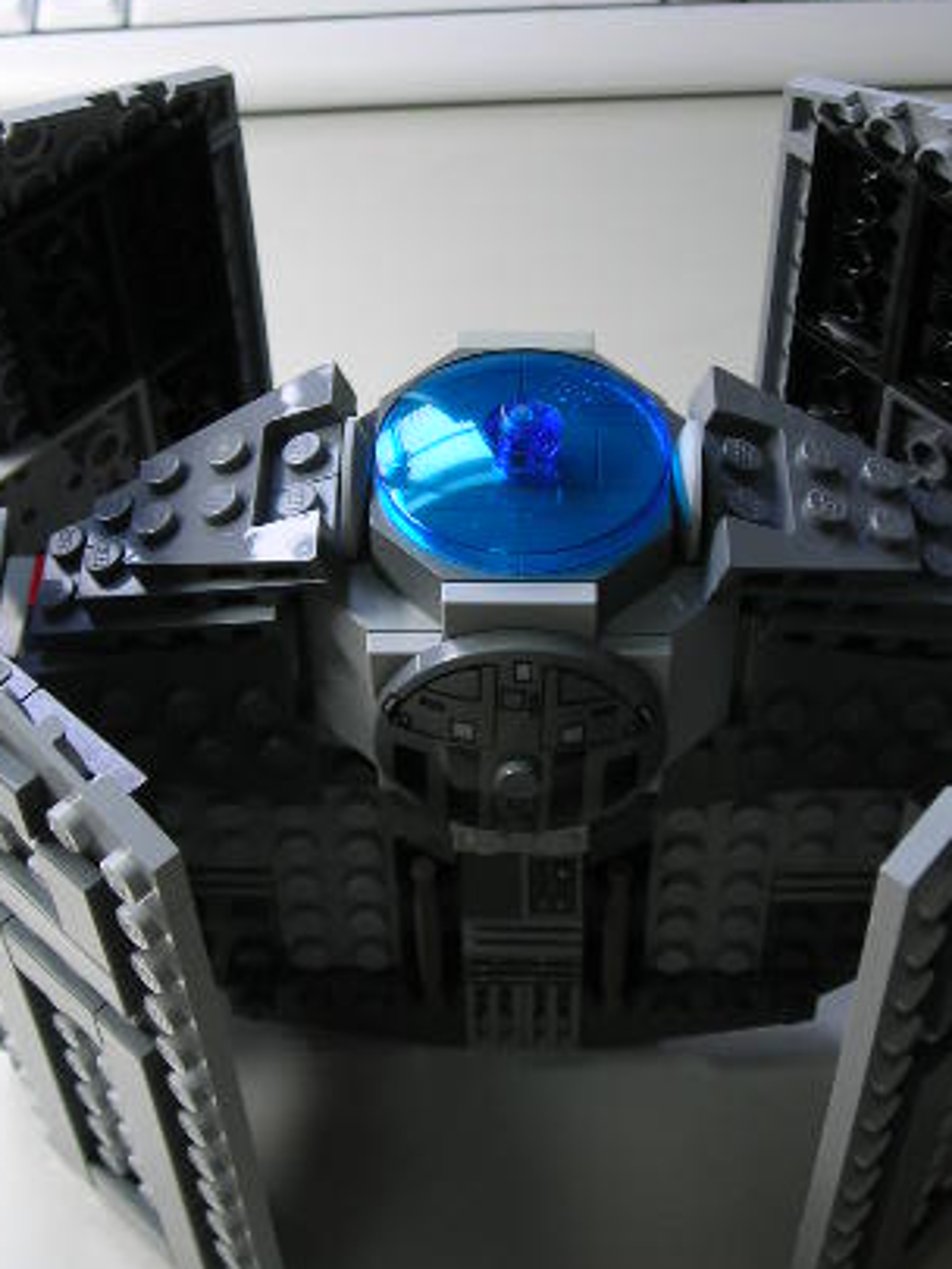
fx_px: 2199
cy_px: 605
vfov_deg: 32.2
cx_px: 532
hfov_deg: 24.4
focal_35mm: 60
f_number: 3.2
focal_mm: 6.3
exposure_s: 1/23.5
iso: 50
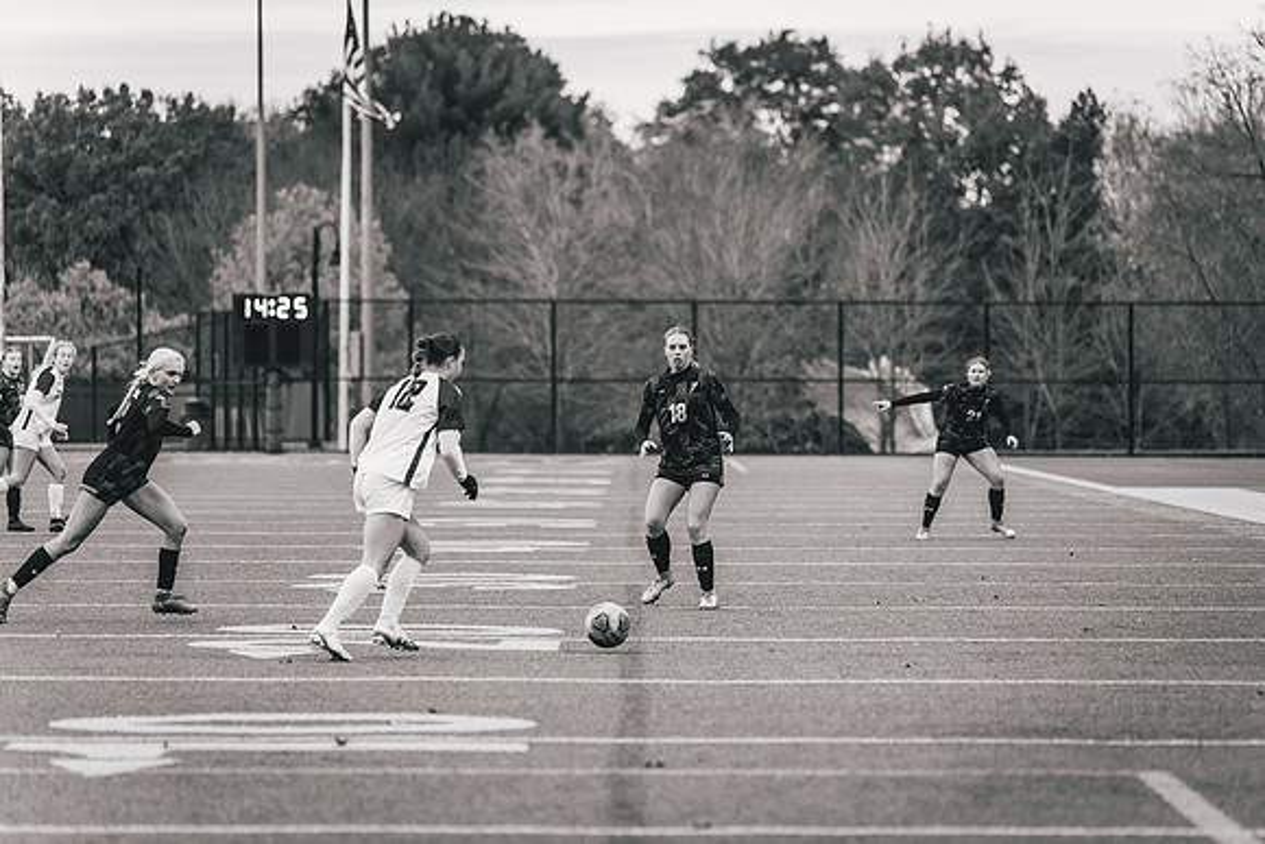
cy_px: 477
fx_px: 6041
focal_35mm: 172
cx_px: 722
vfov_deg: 8.0
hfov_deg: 12.0
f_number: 2.8
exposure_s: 1/1250
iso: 400
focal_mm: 150
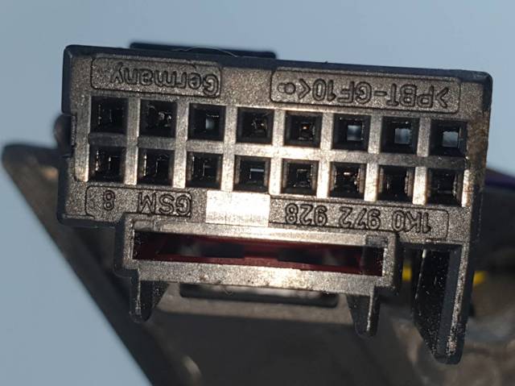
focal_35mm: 26
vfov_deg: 53.0
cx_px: 258
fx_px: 387
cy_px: 193
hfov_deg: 67.3
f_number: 2.4
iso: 50
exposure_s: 1/305
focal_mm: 4.3
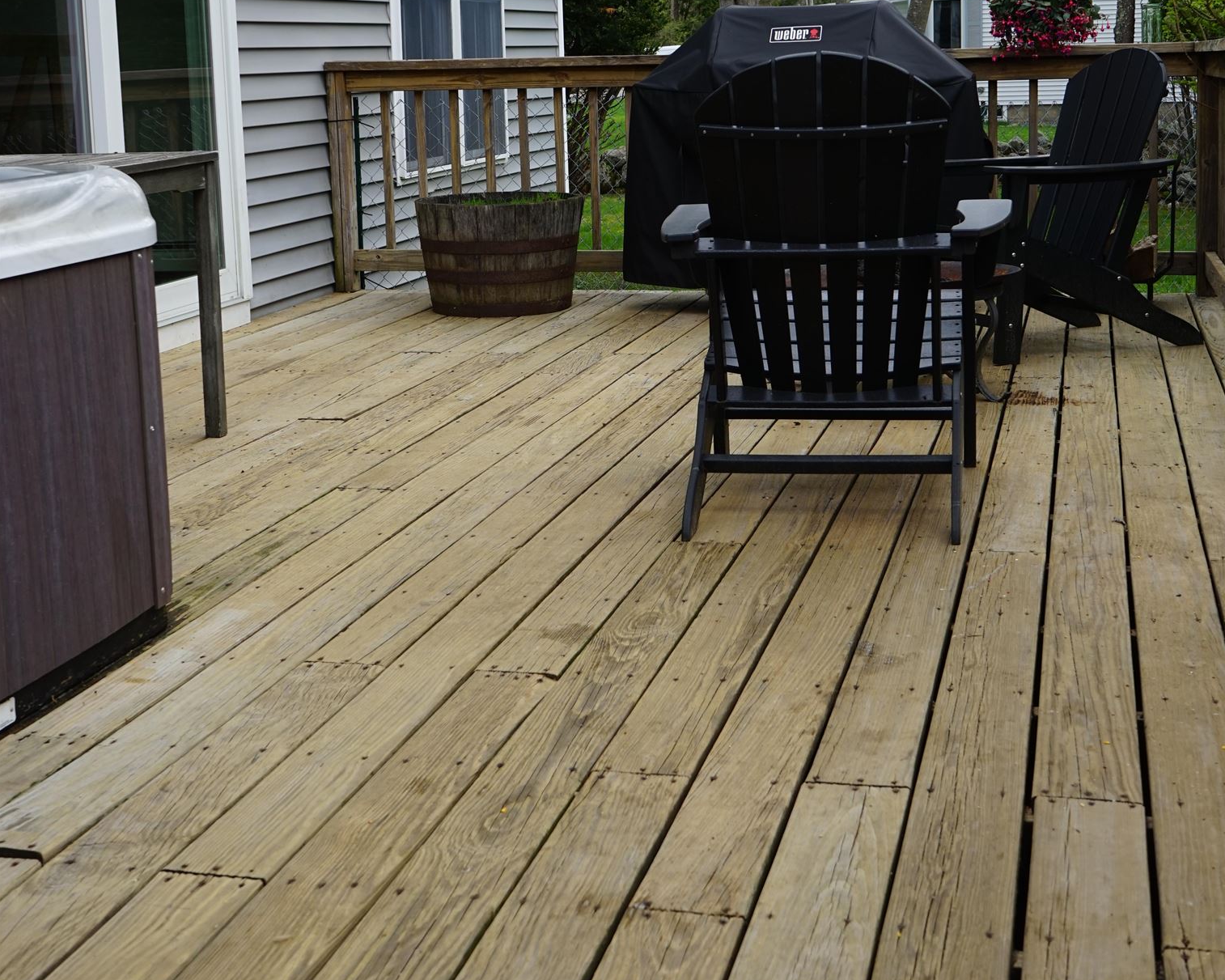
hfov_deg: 37.3
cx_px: 617
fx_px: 1813
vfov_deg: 29.9
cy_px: 275
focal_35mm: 50
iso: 100
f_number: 8
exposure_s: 1/80
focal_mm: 35
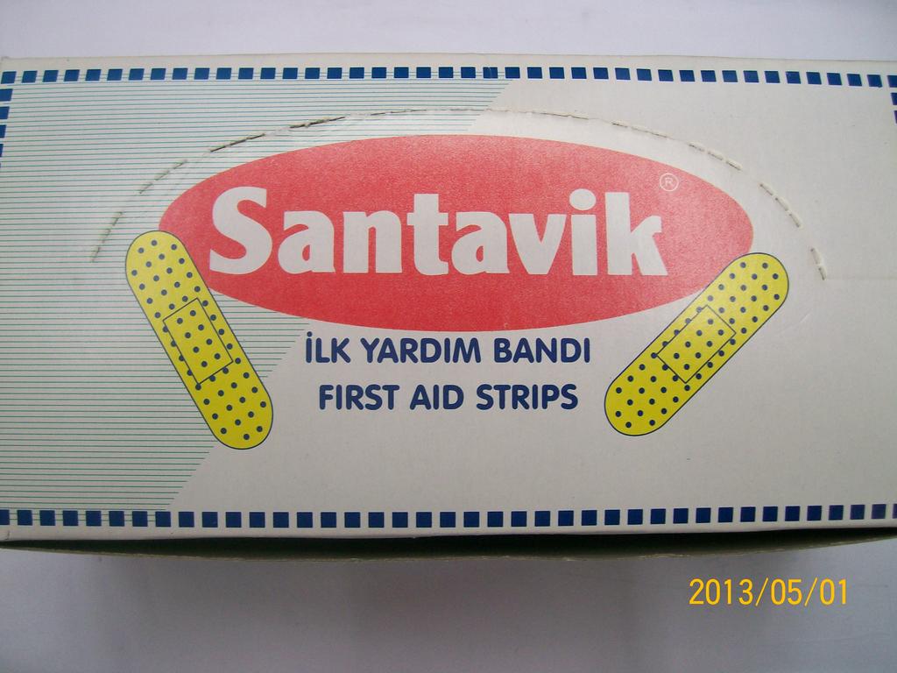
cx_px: 448
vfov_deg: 40.7
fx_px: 907
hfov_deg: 52.6
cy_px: 336
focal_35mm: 35
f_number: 2.8
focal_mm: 5.8
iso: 137
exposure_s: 1/32
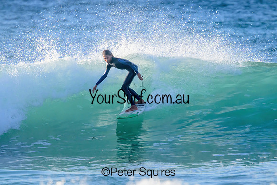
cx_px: 138
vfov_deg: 1.7
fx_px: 6157
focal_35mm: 800
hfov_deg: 2.6
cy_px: 92
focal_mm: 800
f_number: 11
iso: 2800
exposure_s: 1/2000
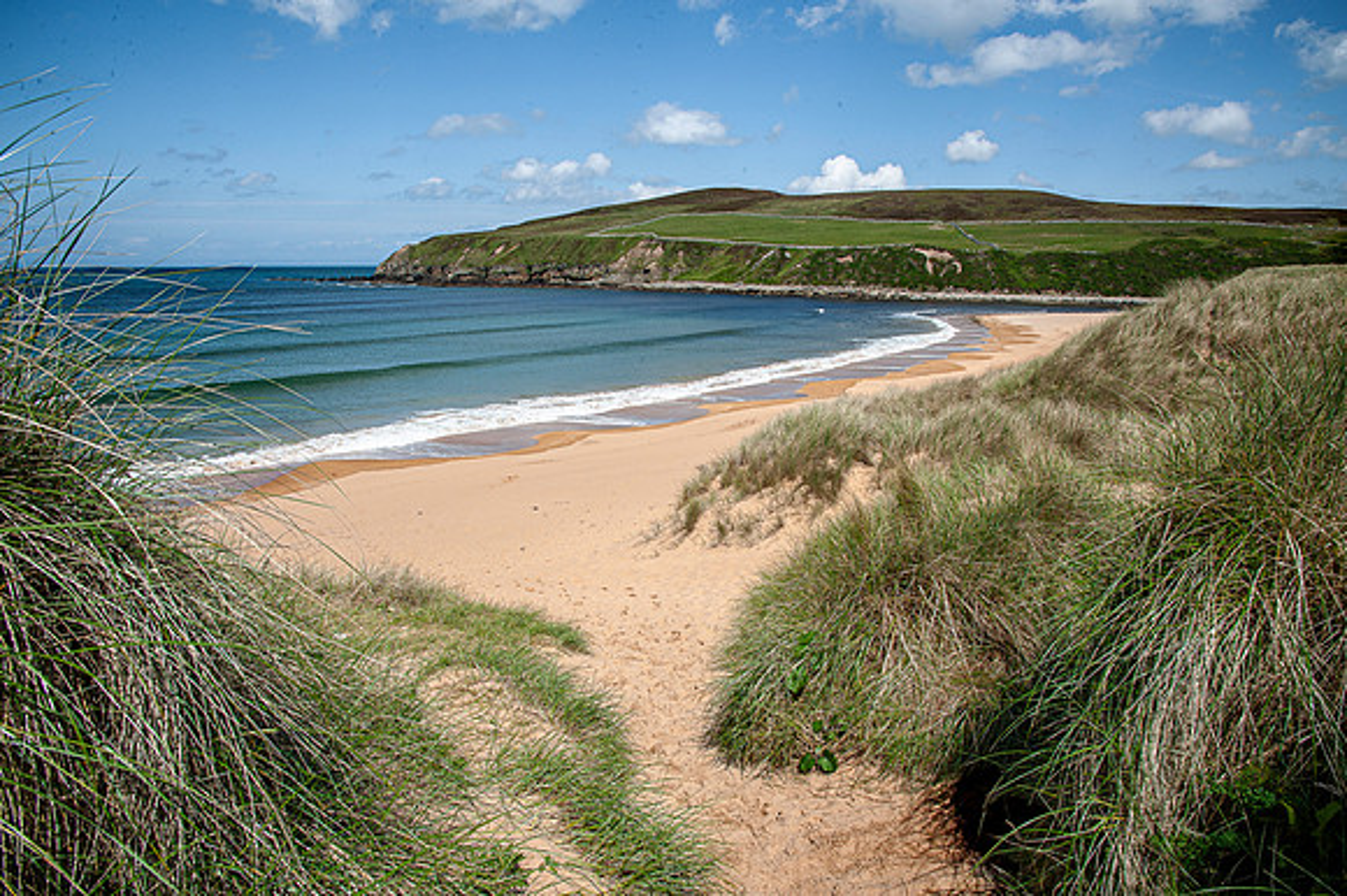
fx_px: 897
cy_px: 448
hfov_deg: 73.8
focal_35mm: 24
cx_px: 674
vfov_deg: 53.1
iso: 200
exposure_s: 1/200
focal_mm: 24
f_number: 18
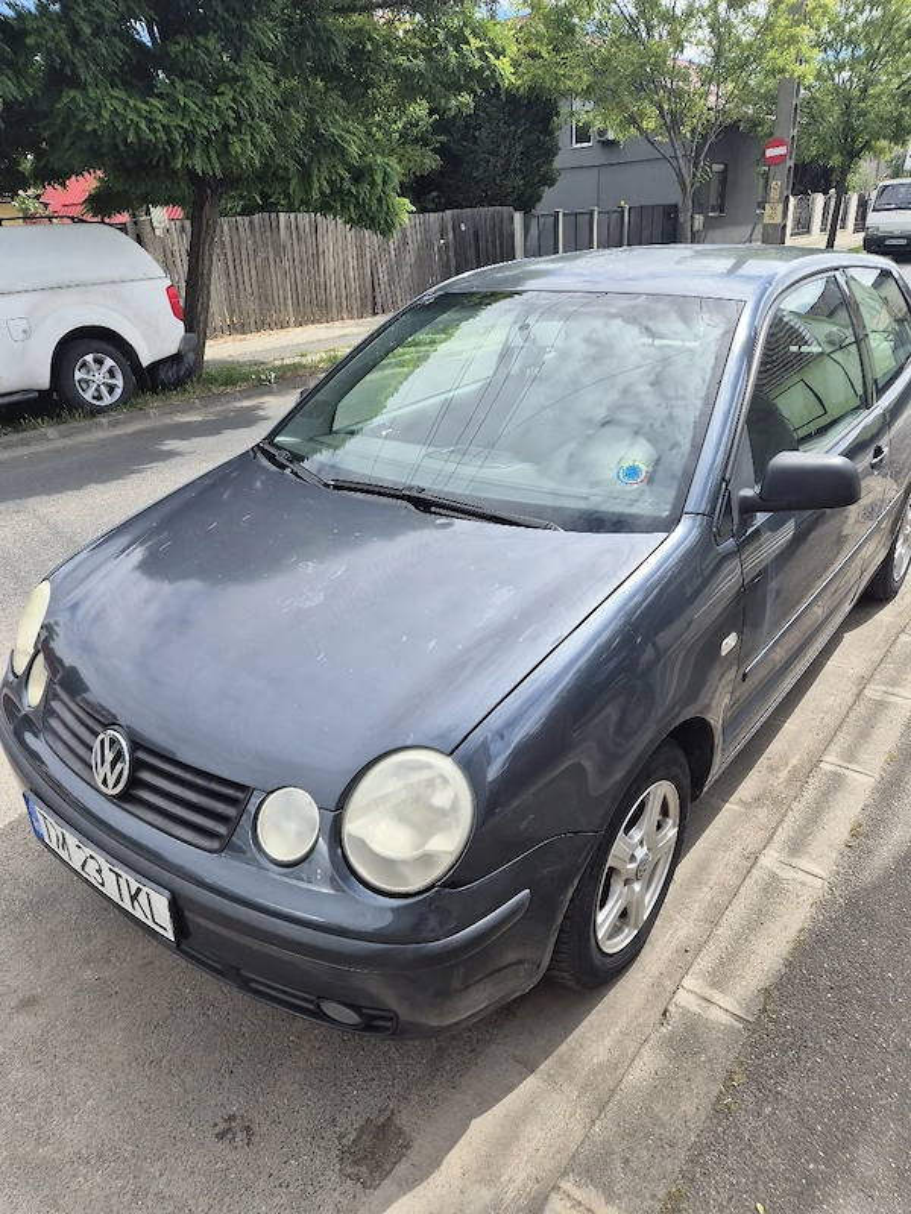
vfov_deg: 73.9
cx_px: 456
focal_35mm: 23
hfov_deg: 58.9
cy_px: 607
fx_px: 807
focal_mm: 5.4
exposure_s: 1/1000
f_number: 1.8
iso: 25
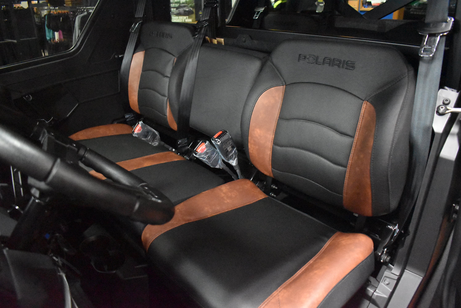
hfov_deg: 67.3
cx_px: 230
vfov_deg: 48.0
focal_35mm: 27
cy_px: 154
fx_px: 346
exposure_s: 1/100
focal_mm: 18
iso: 12800
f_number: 3.5
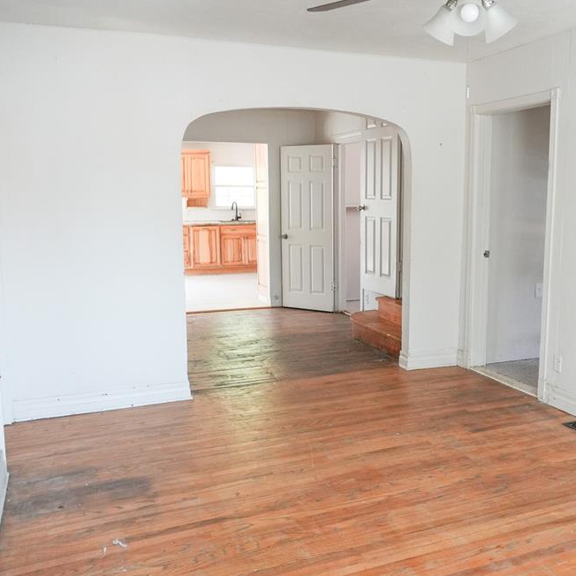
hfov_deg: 45.5
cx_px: 372
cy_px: 295
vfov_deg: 46.0
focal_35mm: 36
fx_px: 678
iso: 1250
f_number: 4
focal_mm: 18
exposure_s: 1/160
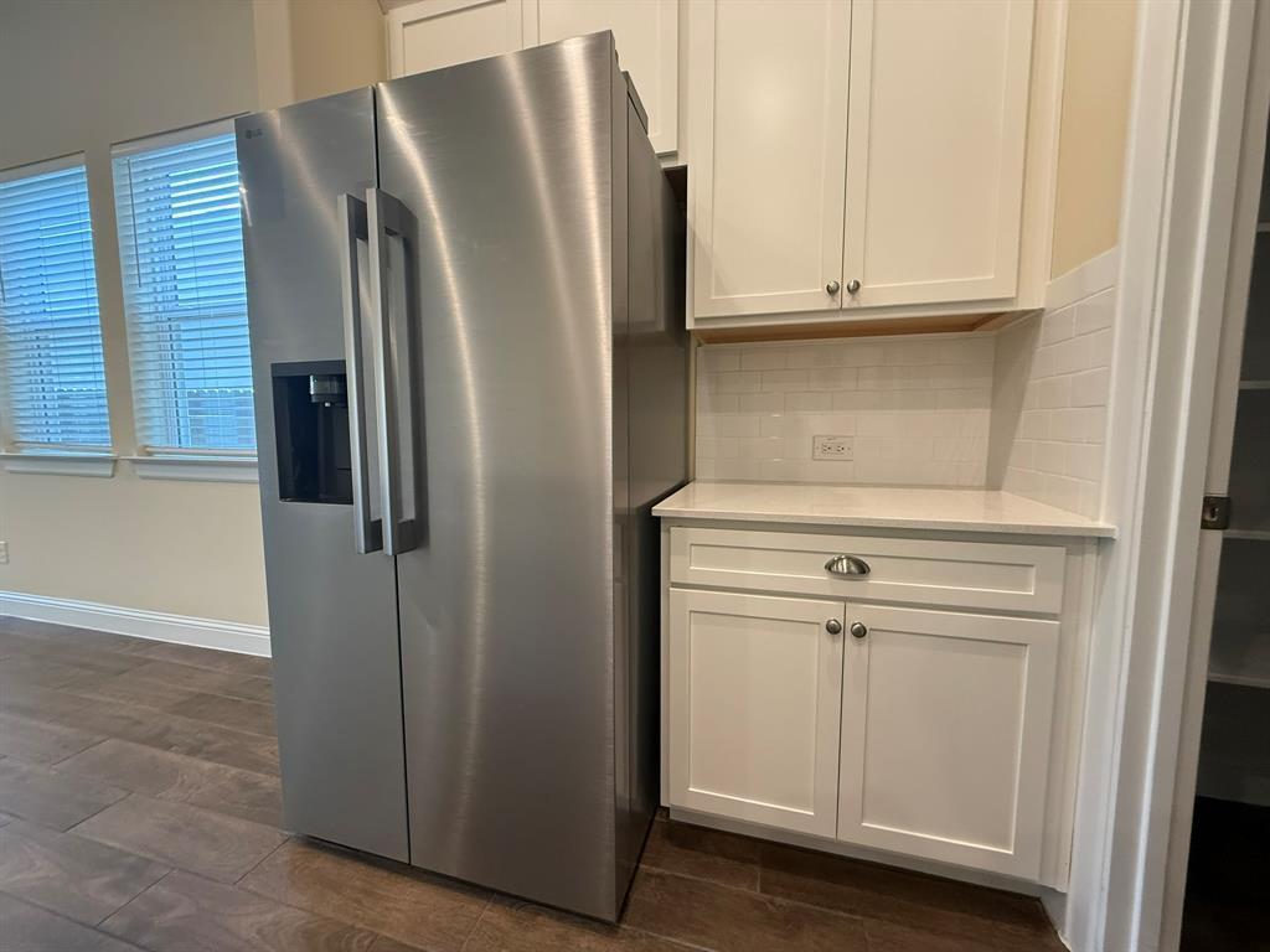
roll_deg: +0.1
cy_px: 476
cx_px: 635
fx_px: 514
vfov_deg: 85.7
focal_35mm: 14
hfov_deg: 102.1
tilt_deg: -5.2
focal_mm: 2.22
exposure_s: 1/60
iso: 400
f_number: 2.2
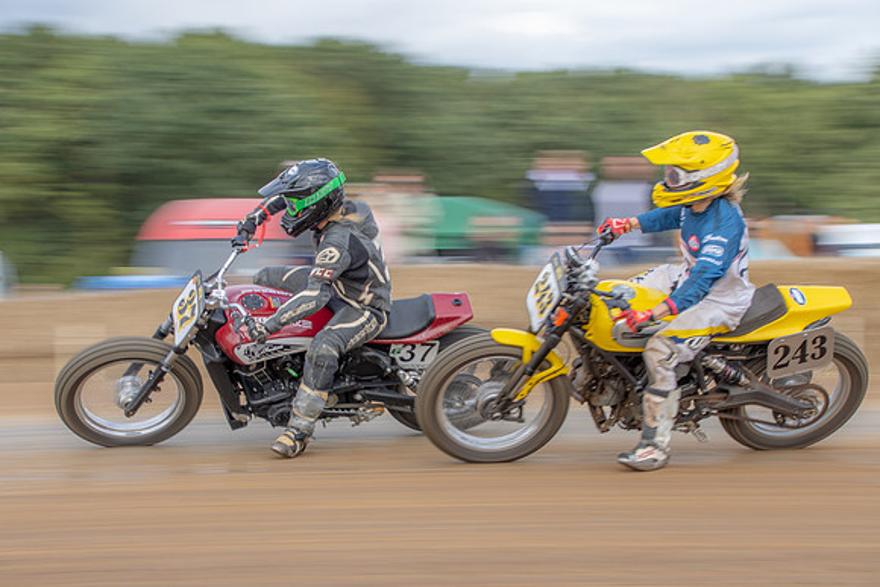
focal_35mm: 110
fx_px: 2689
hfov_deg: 18.6
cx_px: 440
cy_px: 294
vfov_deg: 12.5
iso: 100
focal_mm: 66
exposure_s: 1/100
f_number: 8
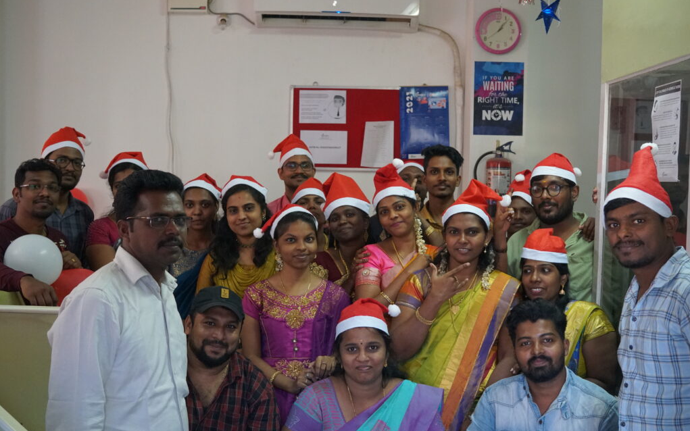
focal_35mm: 46
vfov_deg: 28.0
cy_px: 212
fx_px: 865
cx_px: 345
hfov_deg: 43.5
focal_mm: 30
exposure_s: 1/160
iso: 4000
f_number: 4
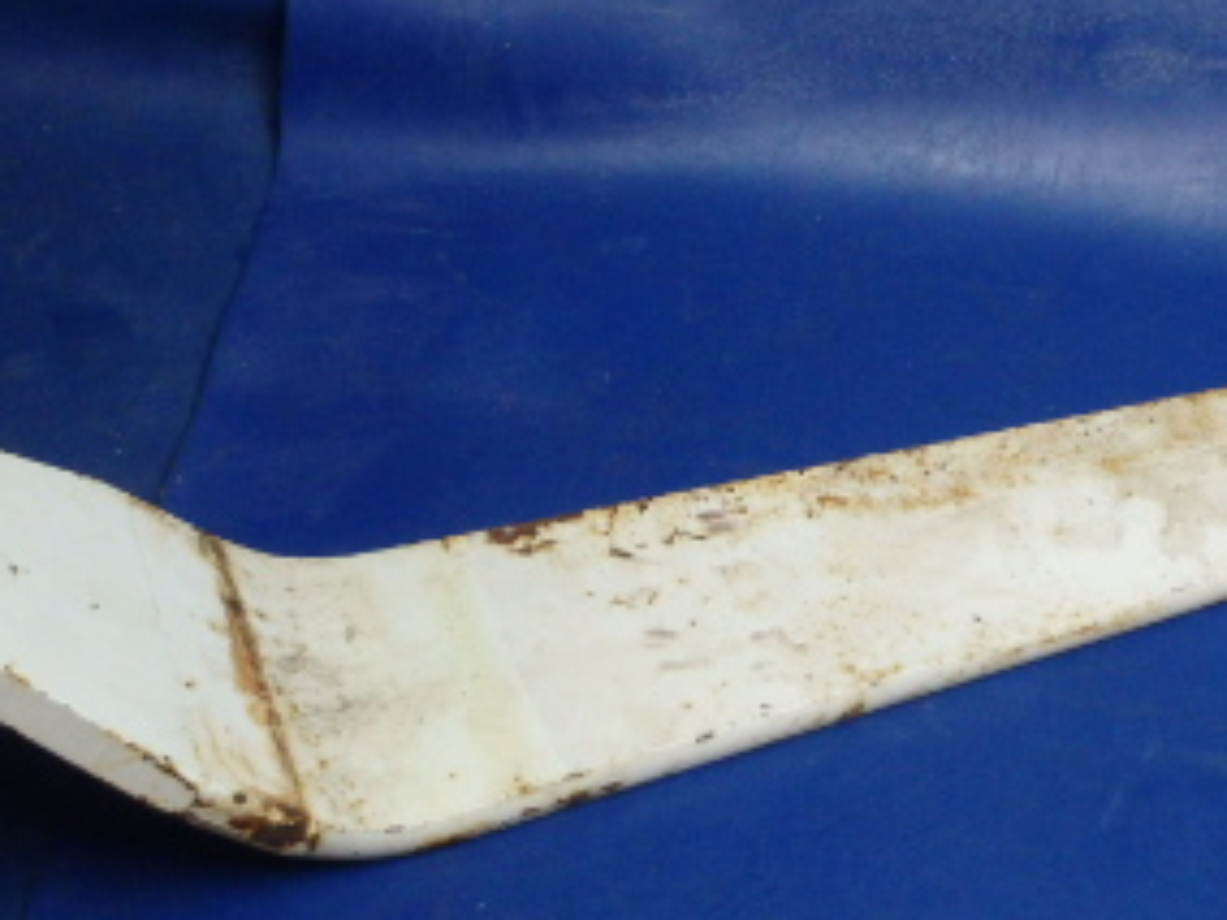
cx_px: 791
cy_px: 441
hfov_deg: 30.6
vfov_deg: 23.3
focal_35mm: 63
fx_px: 2233
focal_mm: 5
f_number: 3.9
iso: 500
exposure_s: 1/80
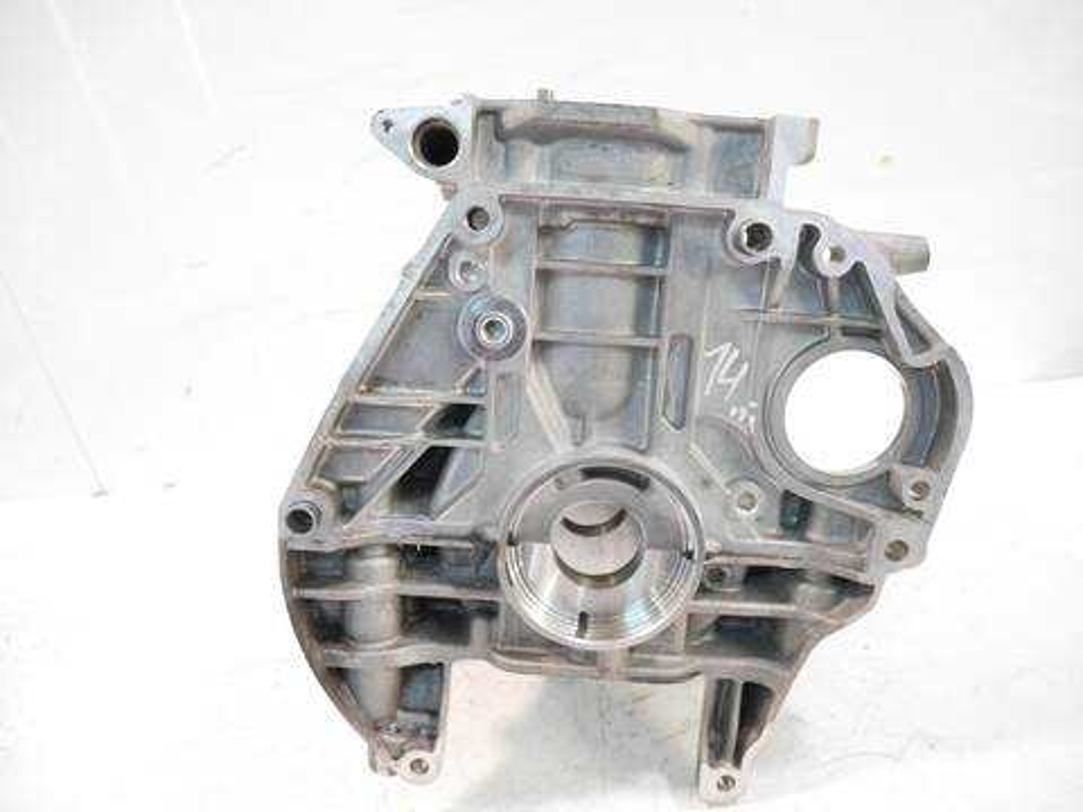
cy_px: 406
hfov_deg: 71.6
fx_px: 751
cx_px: 542
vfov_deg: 56.8
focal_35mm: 24
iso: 1250
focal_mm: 12
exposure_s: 1/60
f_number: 3.5
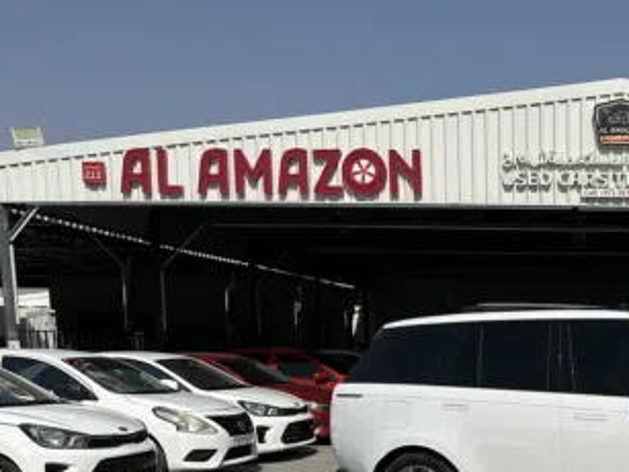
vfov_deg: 27.4
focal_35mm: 50
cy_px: 472
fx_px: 908
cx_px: 635
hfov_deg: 34.6
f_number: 1.78
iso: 80
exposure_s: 1/10753
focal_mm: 6.86
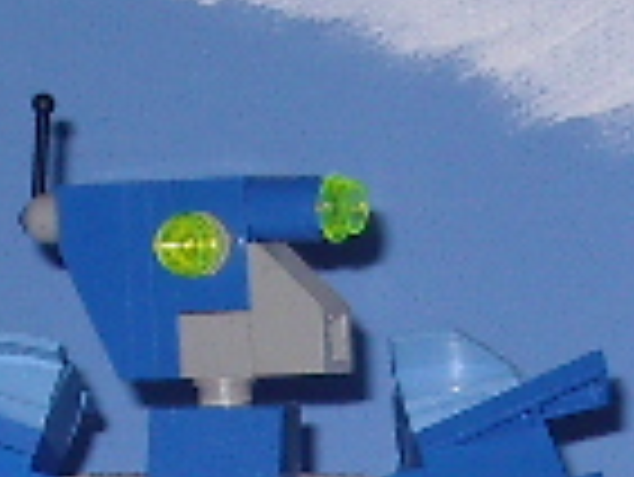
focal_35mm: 285
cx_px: 764
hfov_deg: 6.9
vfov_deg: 5.1
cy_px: 994
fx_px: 5224
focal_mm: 9.6
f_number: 3.4
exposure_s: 1/60
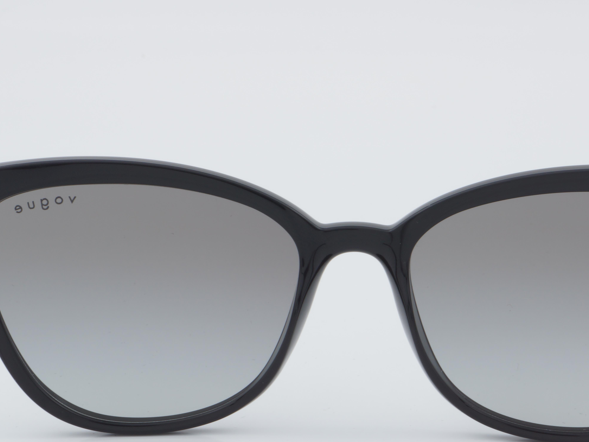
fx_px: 2037
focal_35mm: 120
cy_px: 282
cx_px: 358
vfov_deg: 12.4
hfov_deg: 16.4
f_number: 32
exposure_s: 1/4
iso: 100
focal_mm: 55
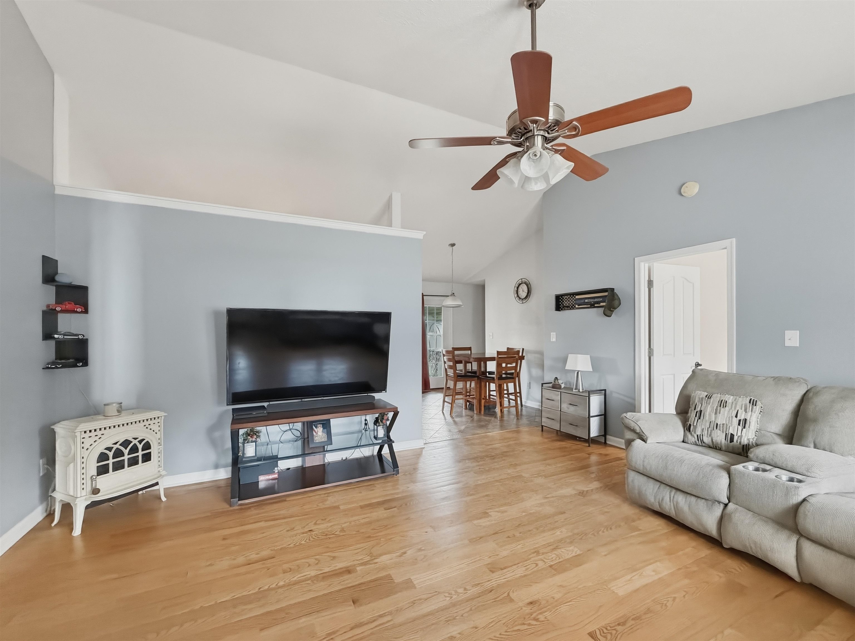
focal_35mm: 14
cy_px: 320
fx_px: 346
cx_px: 428
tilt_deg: +1.0
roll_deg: -1.1
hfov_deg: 102.1
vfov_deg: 85.7
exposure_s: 1/60
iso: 800
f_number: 2.2
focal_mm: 2.2
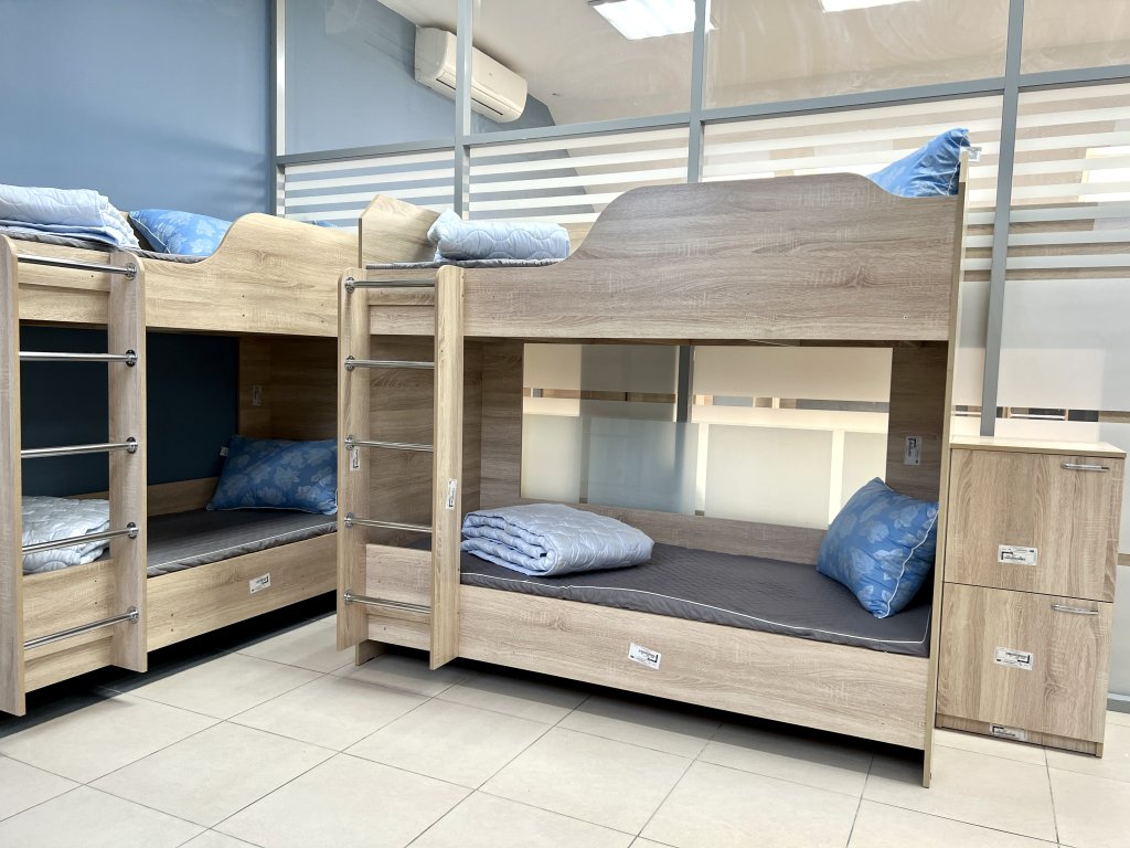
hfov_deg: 67.3
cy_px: 424
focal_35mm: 26
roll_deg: -1.7
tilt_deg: -3.9
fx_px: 849
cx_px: 565
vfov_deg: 53.1
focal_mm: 5.7
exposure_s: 1/100
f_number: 1.5
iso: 100
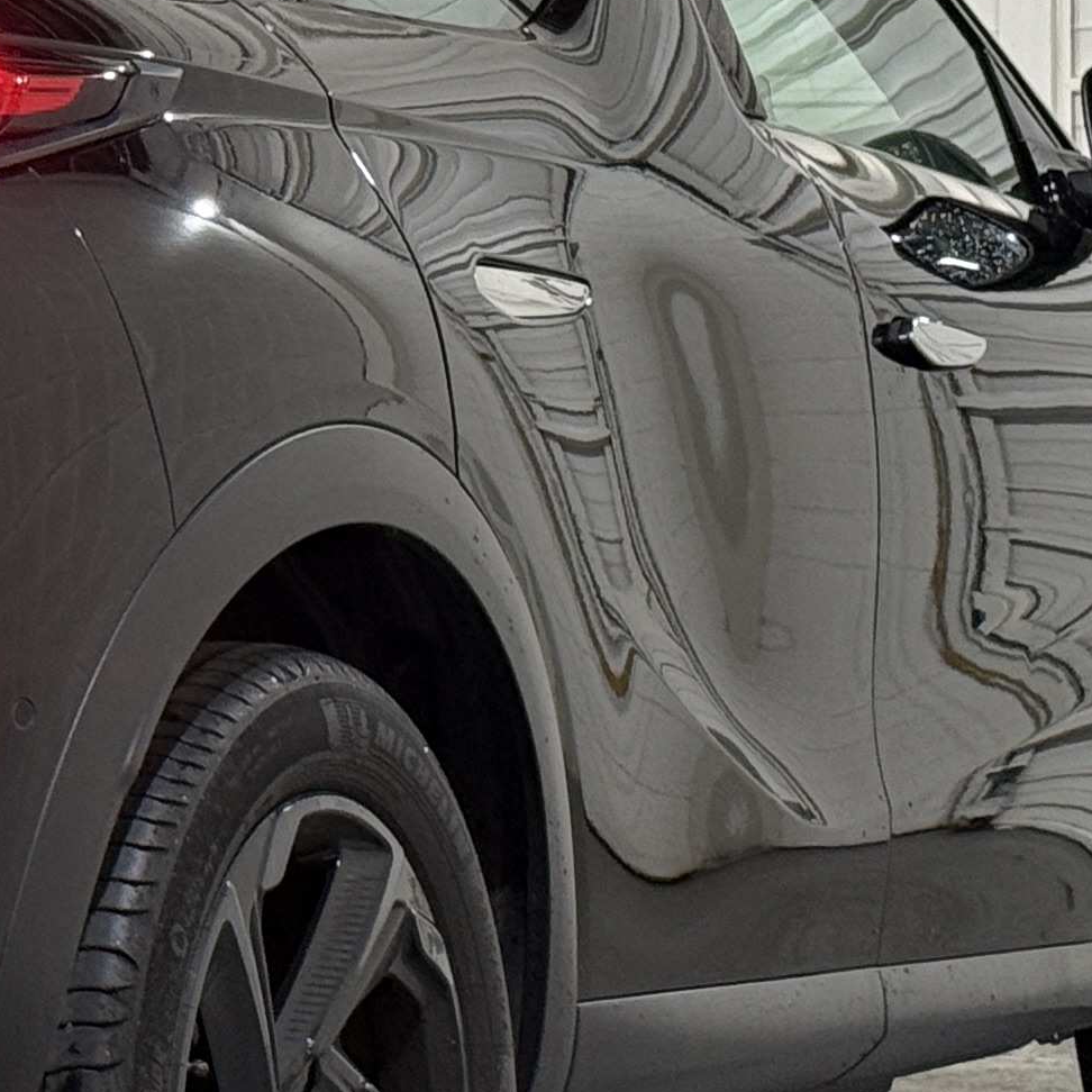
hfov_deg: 9.8
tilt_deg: +0.6
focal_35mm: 176
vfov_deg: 9.9
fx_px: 6282
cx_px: -264
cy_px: 352
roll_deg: -0.2
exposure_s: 1/60
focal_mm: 6.76
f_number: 1.78
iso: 160
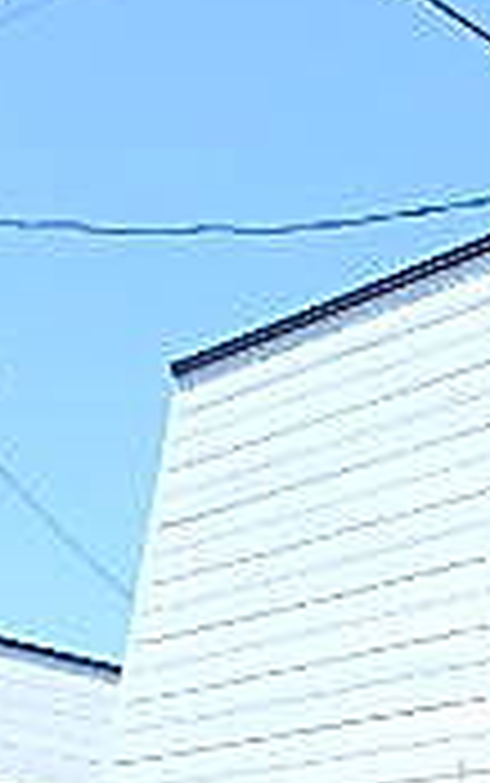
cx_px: 1277
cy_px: 796
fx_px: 1749
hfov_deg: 11.9
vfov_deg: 24.0
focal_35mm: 82
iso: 125
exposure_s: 1/640
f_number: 3.5
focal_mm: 3.7
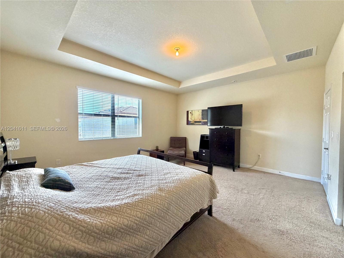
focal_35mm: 14
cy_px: 129
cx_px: 172
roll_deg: -0.1
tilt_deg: -2.7
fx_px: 139
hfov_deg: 102.1
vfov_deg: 85.7
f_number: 2.2
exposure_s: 1/120
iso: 200
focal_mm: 2.22
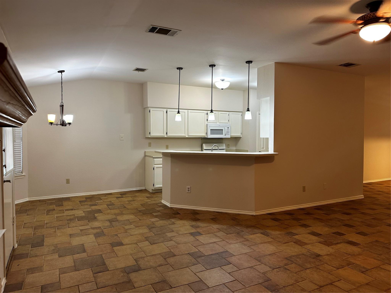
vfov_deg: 56.8
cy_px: 146
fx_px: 271
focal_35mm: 24
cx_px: 196
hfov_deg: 71.6
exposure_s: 1/60
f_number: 1.78
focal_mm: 6.86
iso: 125
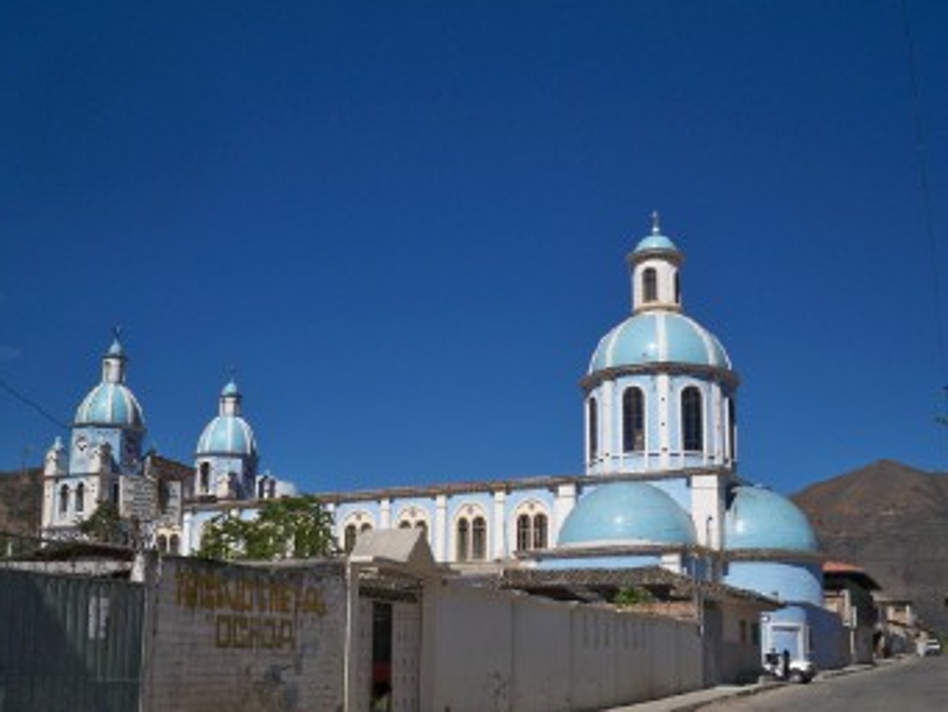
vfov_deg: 35.1
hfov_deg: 45.7
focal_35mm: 41
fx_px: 1123
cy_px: 403
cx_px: 531
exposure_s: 1/1000
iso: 64
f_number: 4.7
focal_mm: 6.3
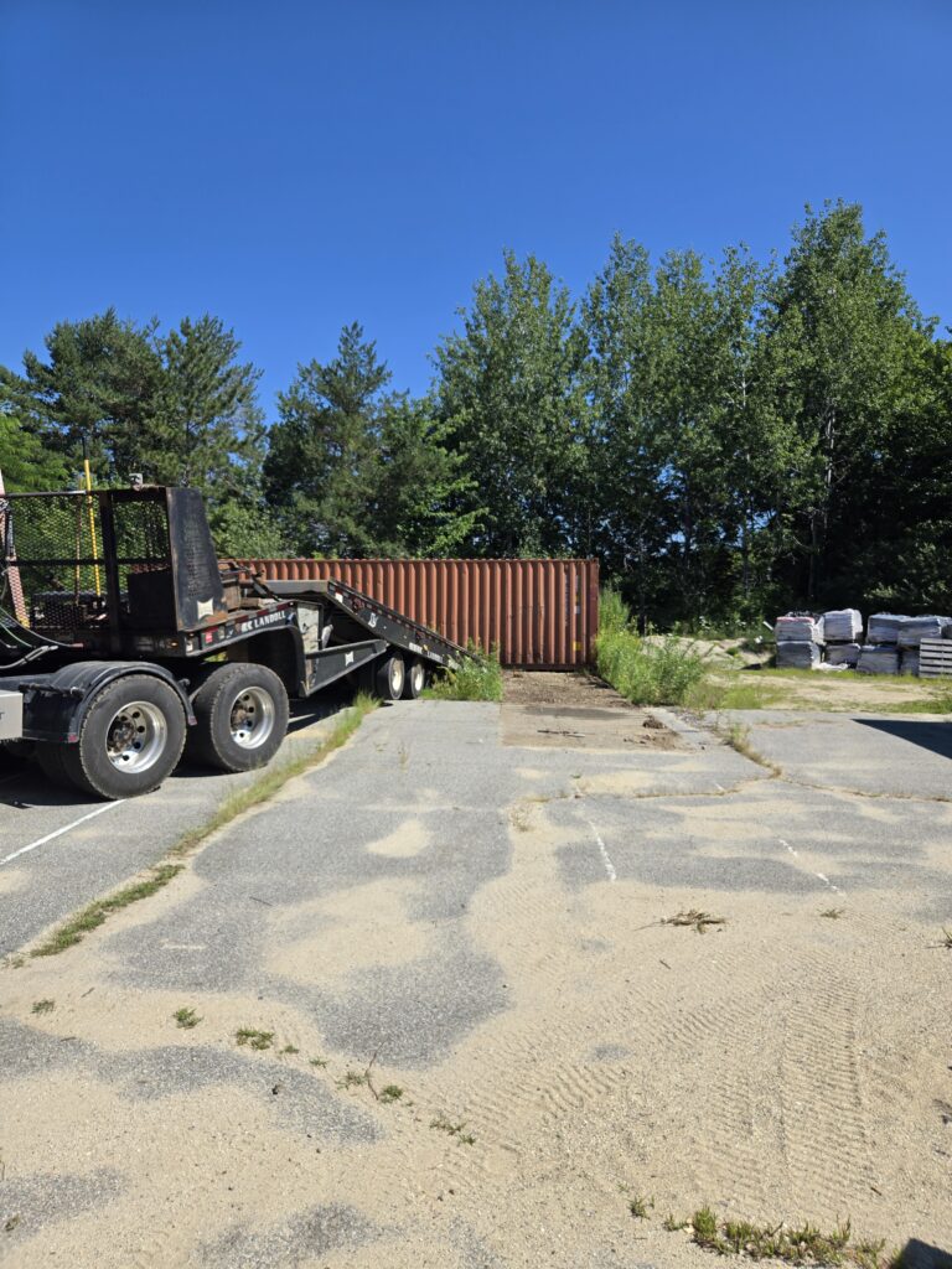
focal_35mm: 23
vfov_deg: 73.9
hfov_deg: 58.9
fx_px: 843
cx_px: 476
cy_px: 634
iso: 25
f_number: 1.8
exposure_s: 1/2163
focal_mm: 5.4
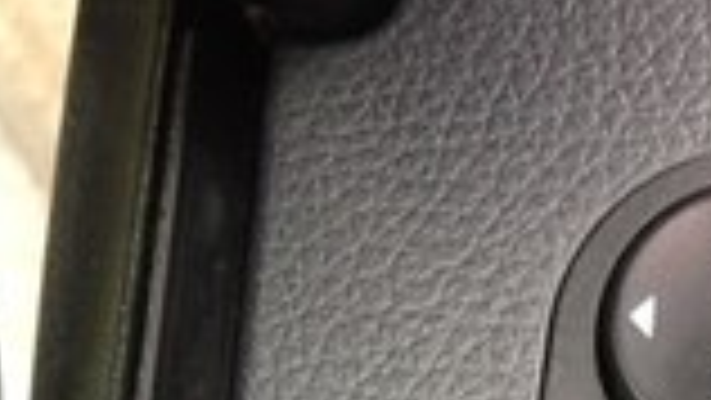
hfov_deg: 18.3
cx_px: 752
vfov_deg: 9.4
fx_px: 2131
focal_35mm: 113
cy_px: 1025
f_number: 2.4
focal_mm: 4.12
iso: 50
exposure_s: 1/20
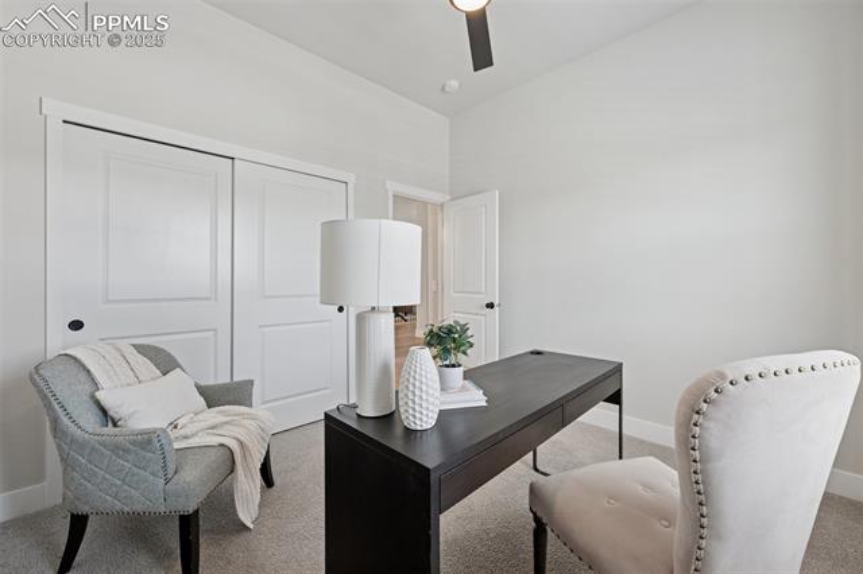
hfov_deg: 104.3
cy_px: 287
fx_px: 335
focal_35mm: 14
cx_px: 432
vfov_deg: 81.1
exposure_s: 1/3
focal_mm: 14
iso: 160
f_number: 10
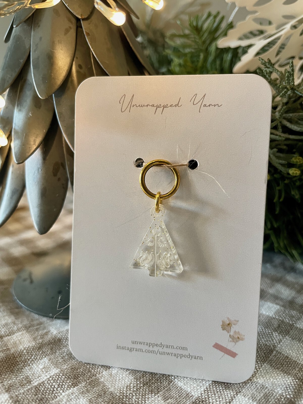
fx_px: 303
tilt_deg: -17.2
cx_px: 152
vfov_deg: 67.3
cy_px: 202
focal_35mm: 26
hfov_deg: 53.1
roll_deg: +0.3
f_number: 1.6
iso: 250
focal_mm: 4.2
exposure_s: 1/60
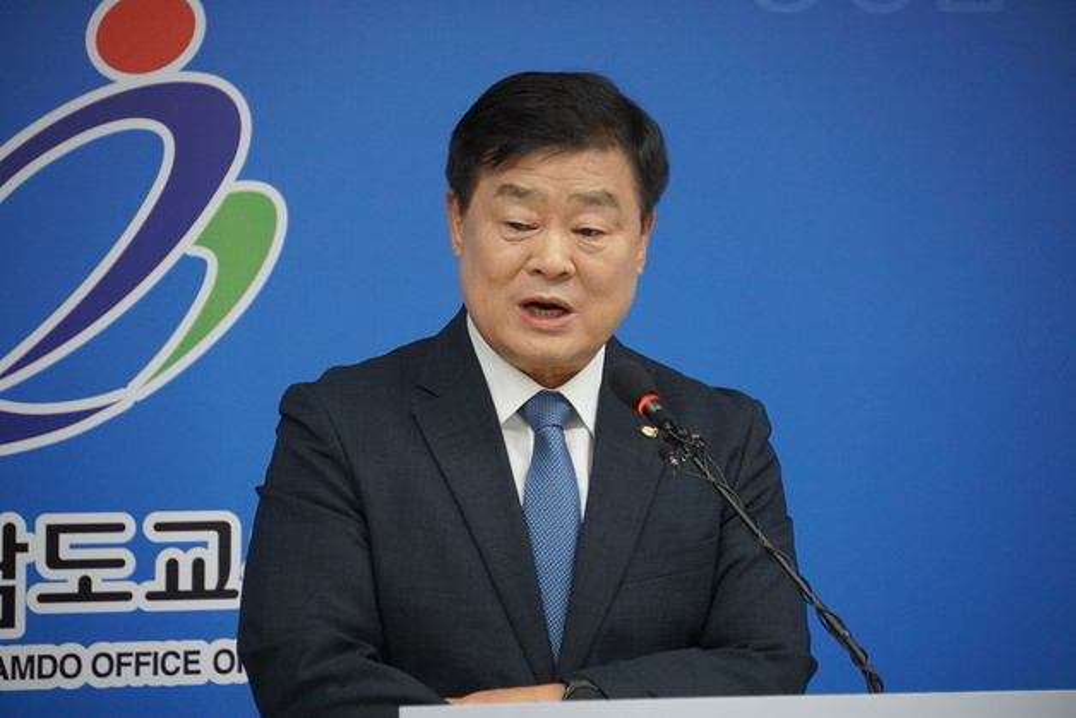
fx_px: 7847
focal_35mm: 262
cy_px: 359
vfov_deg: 5.2
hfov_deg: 7.8
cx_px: 538
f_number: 6.3
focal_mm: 175
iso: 6400
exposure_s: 1/320
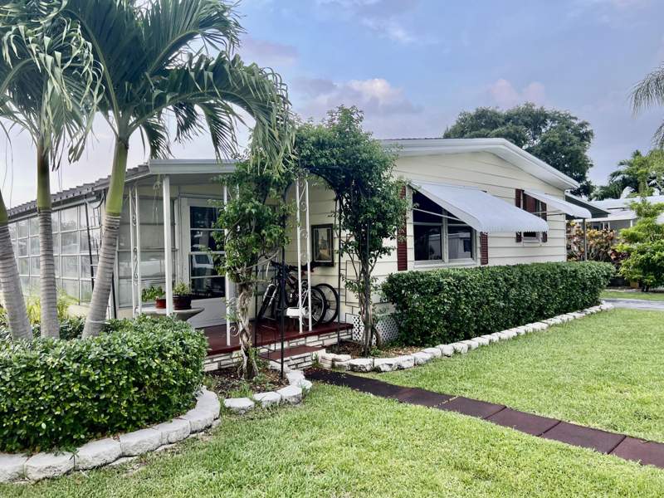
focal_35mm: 26
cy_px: 249
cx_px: 332
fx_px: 499
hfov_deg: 67.3
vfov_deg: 53.1
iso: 50
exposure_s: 1/305
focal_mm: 5.7
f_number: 1.5
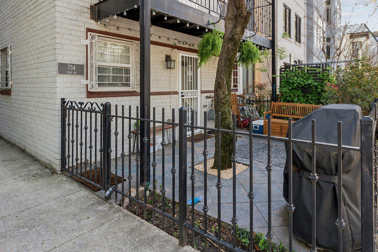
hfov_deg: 83.9
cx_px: 193
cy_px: 86
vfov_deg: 60.6
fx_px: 210
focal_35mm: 20
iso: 250
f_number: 9
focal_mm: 14
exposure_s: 1/40
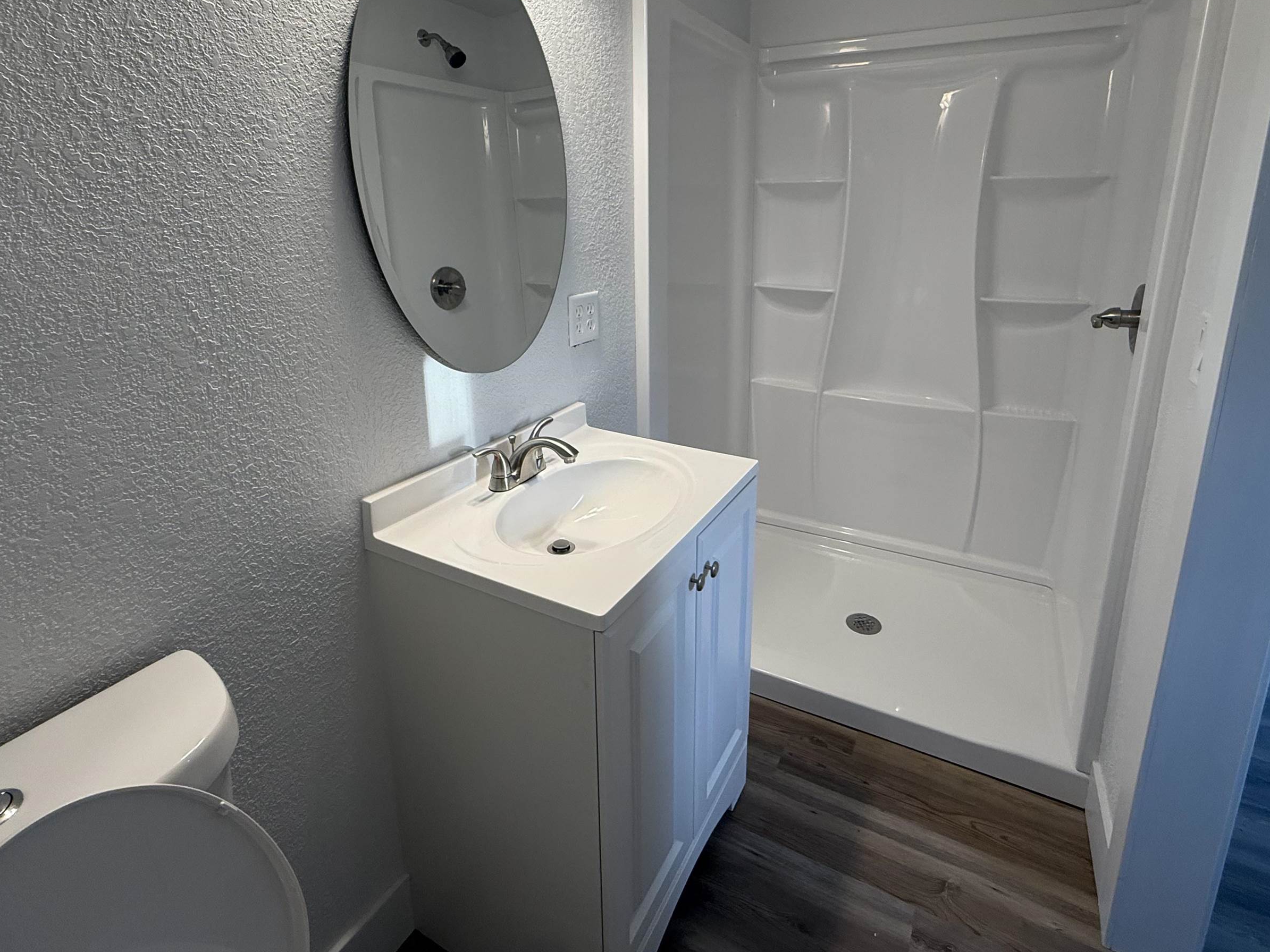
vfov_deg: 70.3
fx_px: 660
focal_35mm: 18
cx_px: 669
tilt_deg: -12.6
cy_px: 350
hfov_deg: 87.7
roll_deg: +0.3
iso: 160
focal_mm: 2.22
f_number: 2.2
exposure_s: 1/120
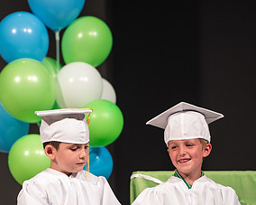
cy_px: 151
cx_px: 75
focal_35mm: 446
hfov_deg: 4.3
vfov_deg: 3.5
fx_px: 3378
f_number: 2.8
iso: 500
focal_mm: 200
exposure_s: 1/400
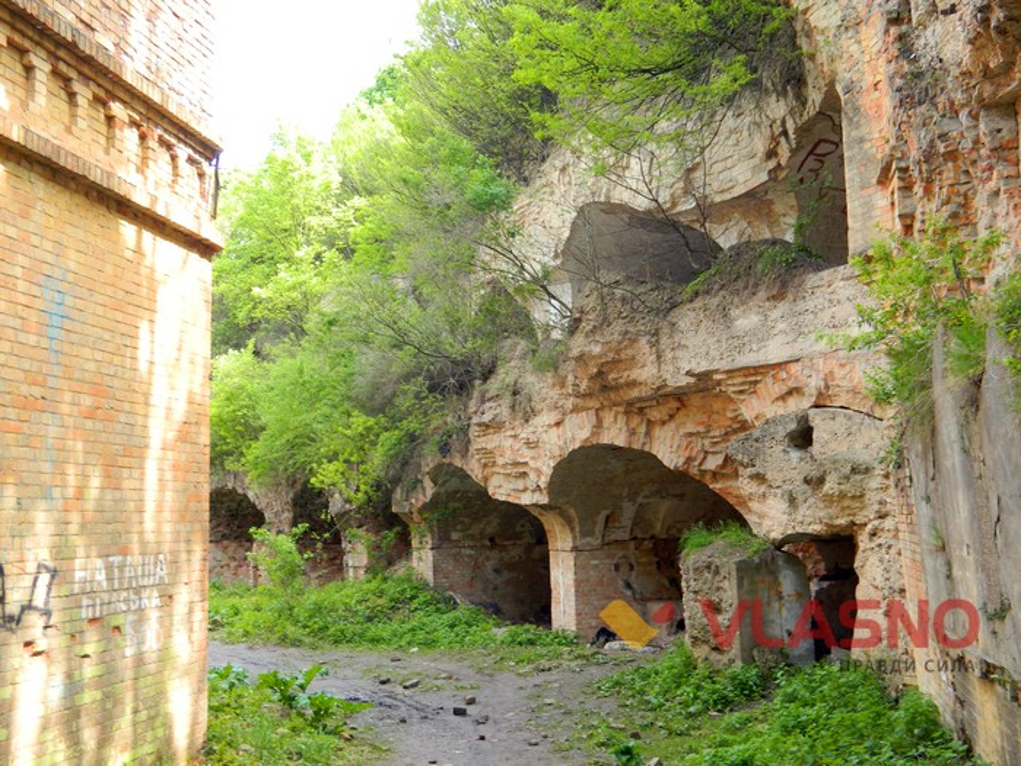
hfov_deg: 45.8
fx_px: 1209
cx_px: 510
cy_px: 383
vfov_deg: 35.1
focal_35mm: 41
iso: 80
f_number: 3.5
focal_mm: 7.3
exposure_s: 1/60
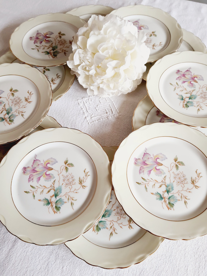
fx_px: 207
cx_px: 104
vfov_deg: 67.3
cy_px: 138
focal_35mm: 26
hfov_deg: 53.1
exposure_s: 1/100
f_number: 1.7
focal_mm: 4.32
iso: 200
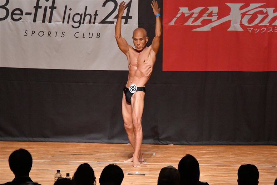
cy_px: 92
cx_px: 138
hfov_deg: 7.6
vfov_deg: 5.1
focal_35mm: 270
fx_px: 2077
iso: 12800
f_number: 5.6
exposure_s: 1/400
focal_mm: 180
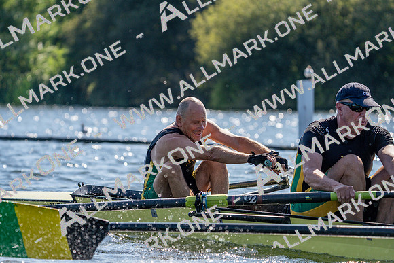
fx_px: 2682
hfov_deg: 8.4
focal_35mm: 245
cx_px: 197
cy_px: 132
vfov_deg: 5.6
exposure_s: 1/1600
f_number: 5.6
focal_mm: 245
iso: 320
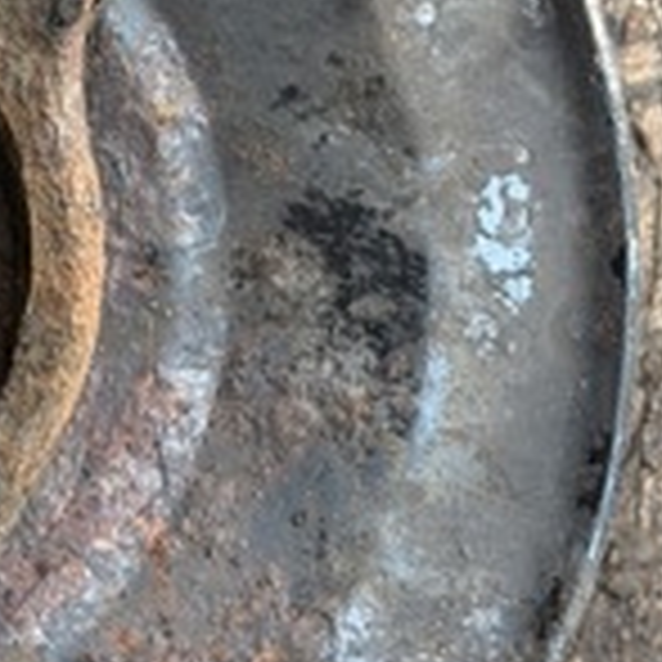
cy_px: 86
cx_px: -128
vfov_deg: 12.6
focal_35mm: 138
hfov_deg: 12.4
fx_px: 2986
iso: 64
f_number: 1.78
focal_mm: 6.76
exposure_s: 1/121
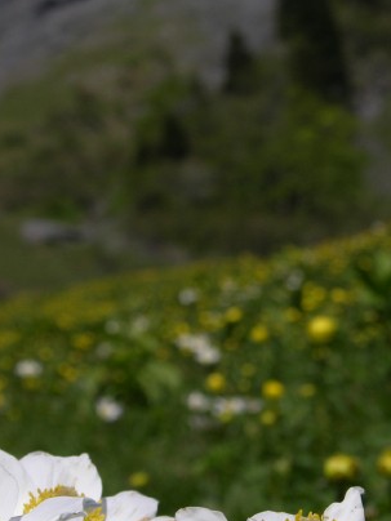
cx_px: 246
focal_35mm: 177
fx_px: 2666
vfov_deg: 11.2
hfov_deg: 8.4
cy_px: 307
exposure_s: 1/442
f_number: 6.4
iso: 50
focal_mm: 23.7
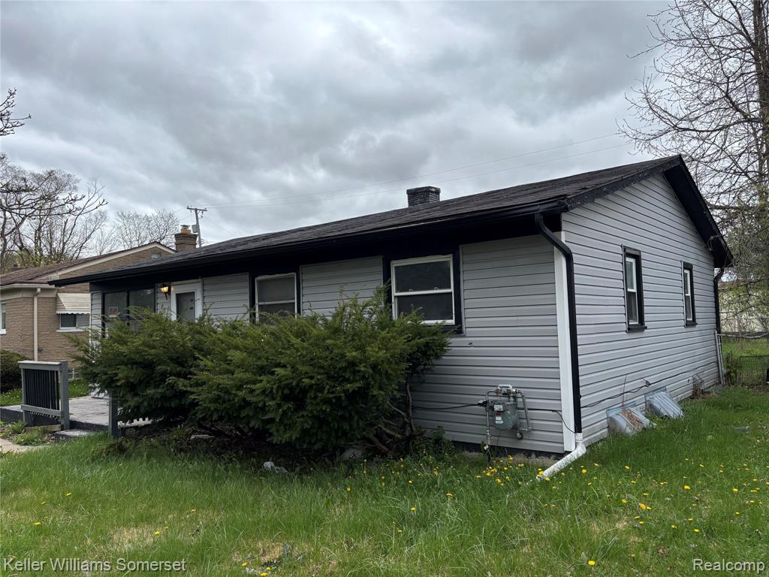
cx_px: 384
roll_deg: +1.2
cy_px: 288
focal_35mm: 26
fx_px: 578
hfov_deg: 67.3
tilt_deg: +3.2
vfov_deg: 53.1
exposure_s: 1/3205
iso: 50
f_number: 1.6
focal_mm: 5.96
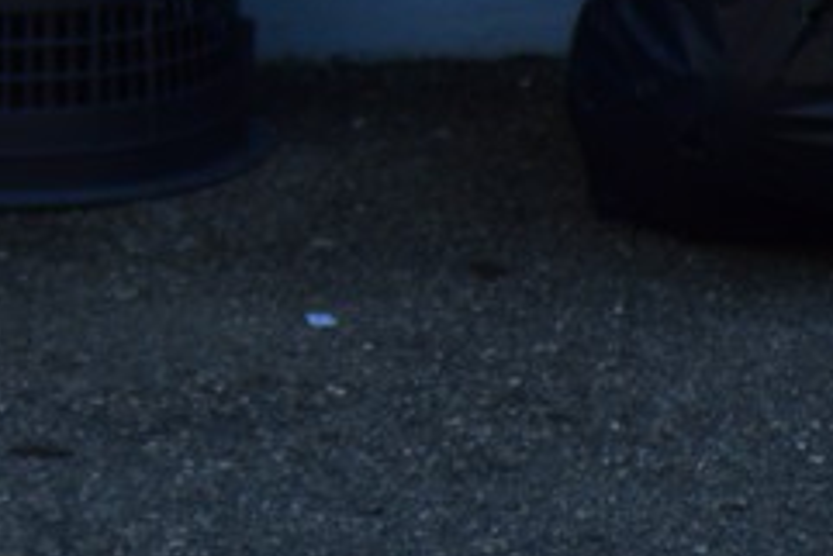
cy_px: -199
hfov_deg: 2.3
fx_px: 20651
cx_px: -802
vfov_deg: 1.5
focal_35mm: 892
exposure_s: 1/1250
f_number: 4.2
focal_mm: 140
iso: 320
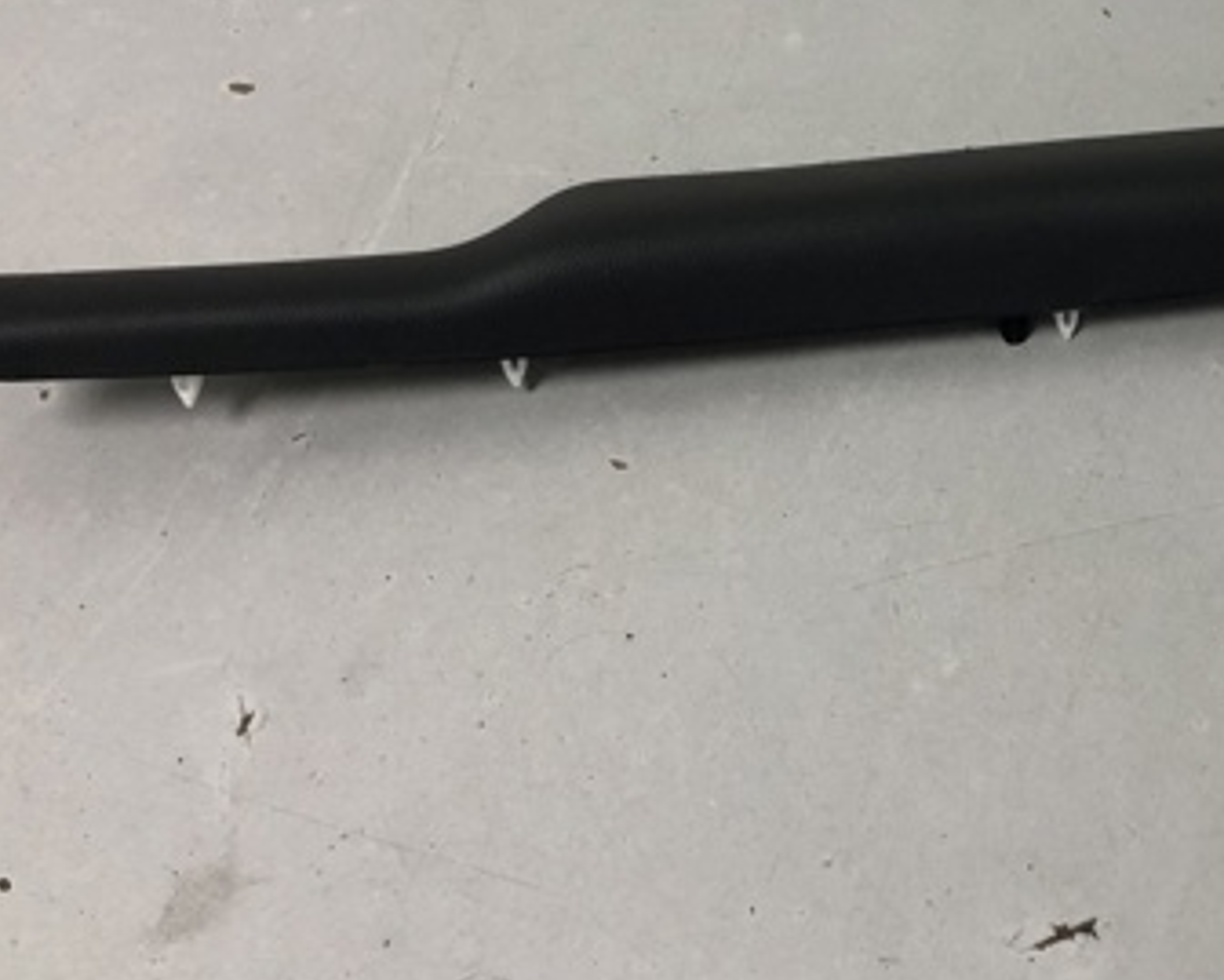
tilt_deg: -52.8
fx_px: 1884
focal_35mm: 52
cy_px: 182
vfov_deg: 28.5
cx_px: 1035
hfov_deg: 34.5
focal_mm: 4
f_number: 1.8
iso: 40
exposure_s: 1/33
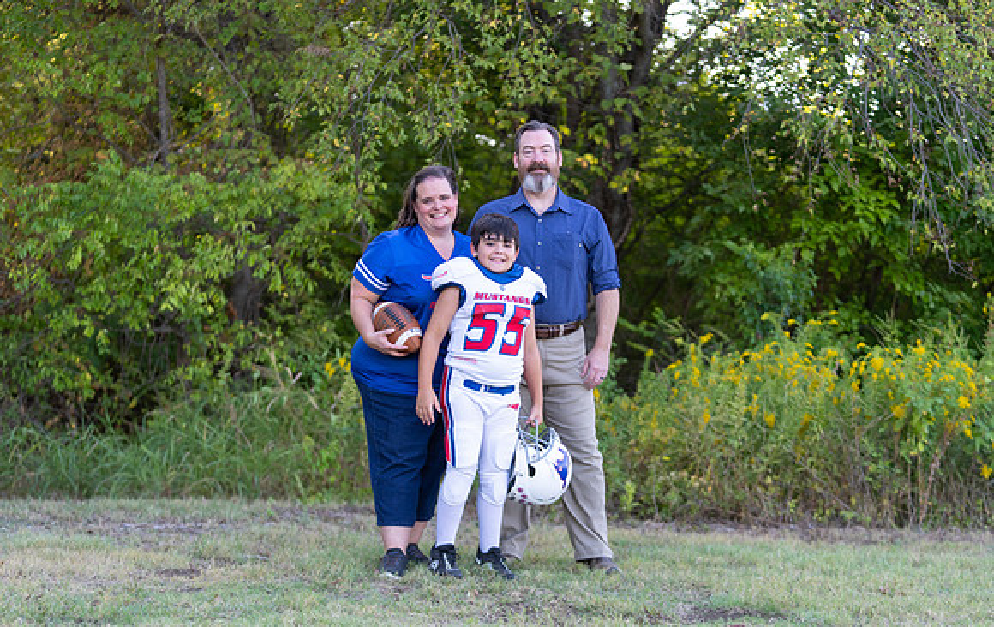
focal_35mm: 74
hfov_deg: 27.7
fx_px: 2018
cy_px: 346
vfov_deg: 17.7
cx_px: 519
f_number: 2.8
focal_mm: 70
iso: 250
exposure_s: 1/320
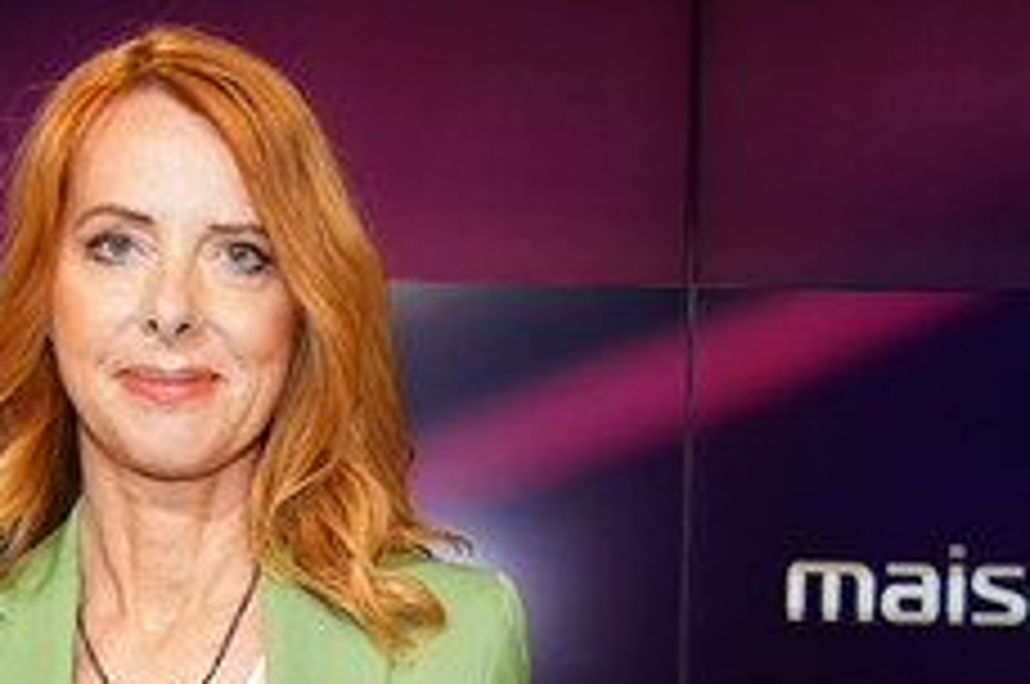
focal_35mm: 65
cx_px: 250
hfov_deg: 30.4
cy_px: 662
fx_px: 1857
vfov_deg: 20.3
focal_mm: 33
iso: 2000
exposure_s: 1/125
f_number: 5.6
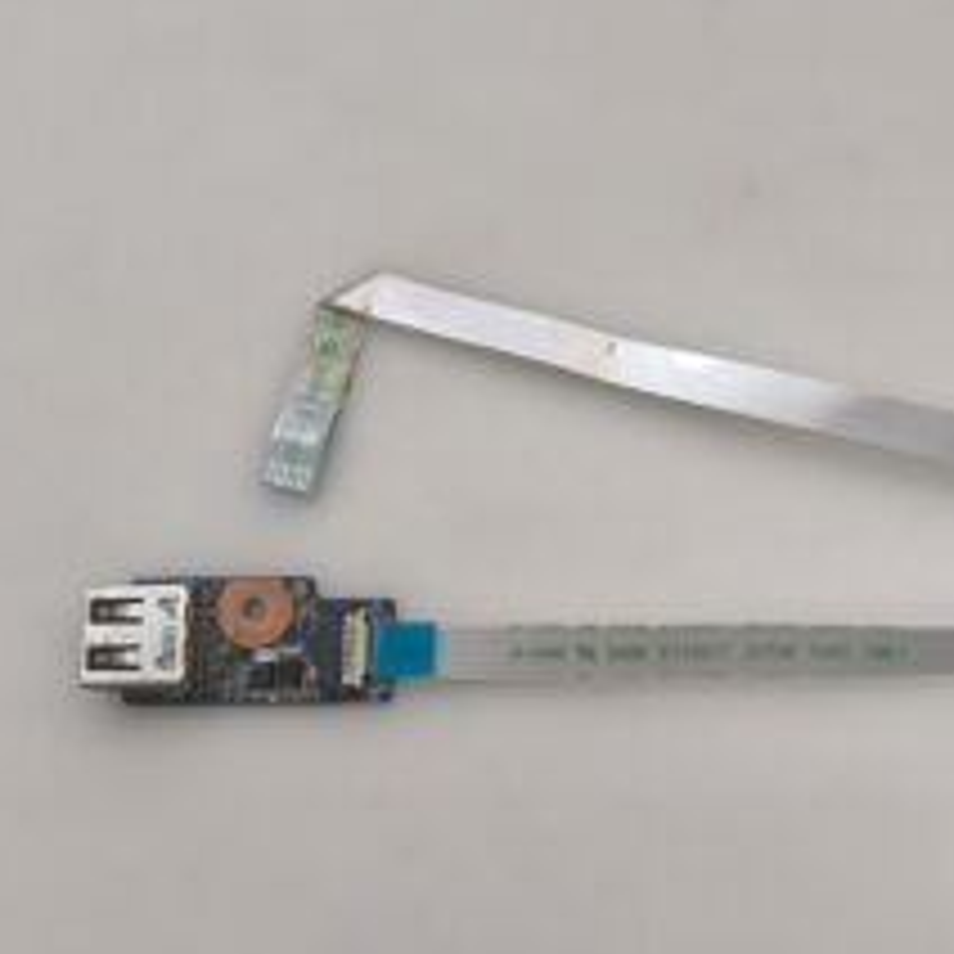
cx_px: 662
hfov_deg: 33.0
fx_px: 1590
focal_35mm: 51
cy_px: 538
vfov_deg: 33.4
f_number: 1.6
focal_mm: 6.57
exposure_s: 1/50
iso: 250
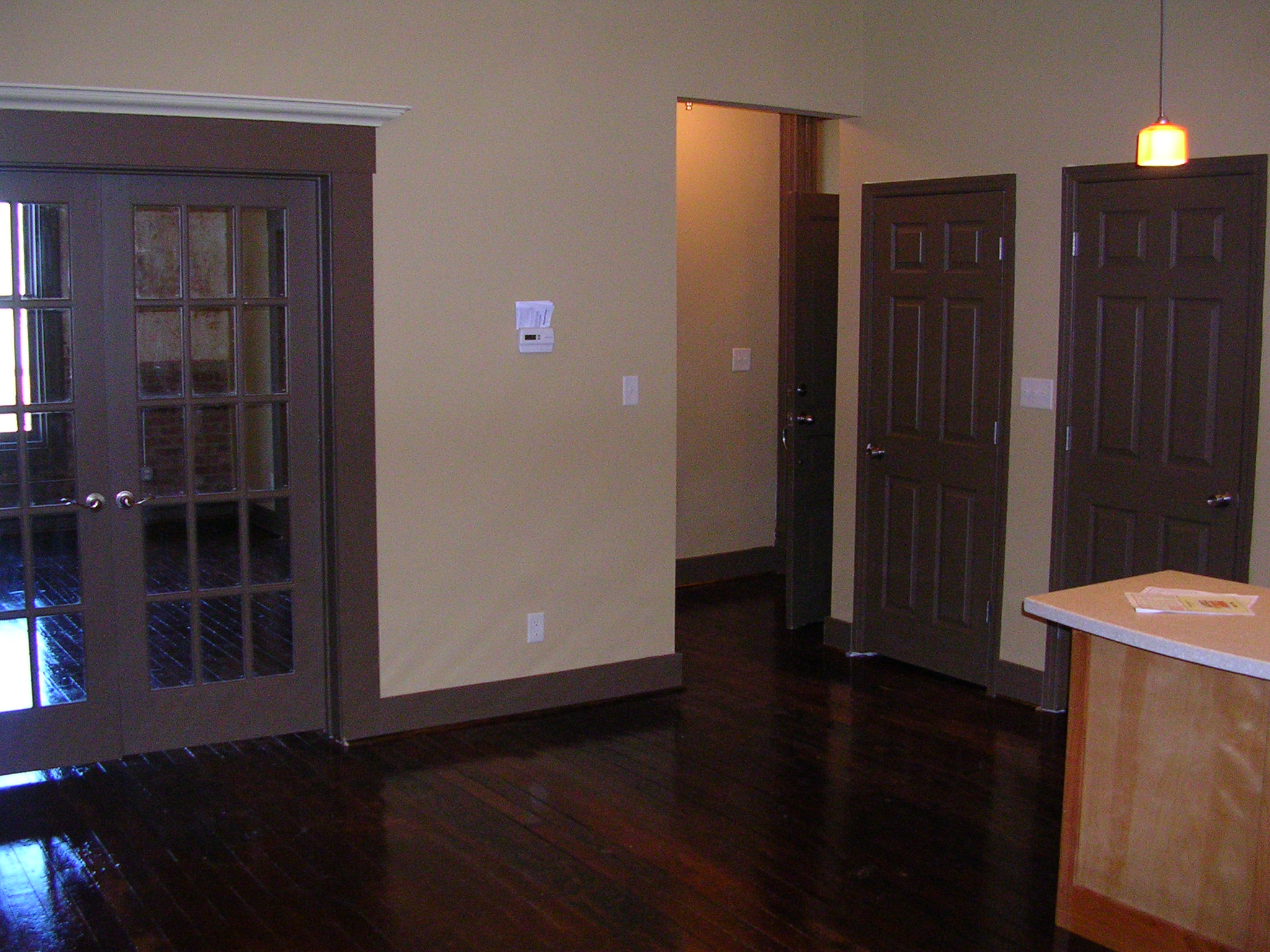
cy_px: 476
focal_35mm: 38
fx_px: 1394
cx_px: 635
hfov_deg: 49.0
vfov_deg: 37.7
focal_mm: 5.8
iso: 200
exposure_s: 1/60.1
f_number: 2.8
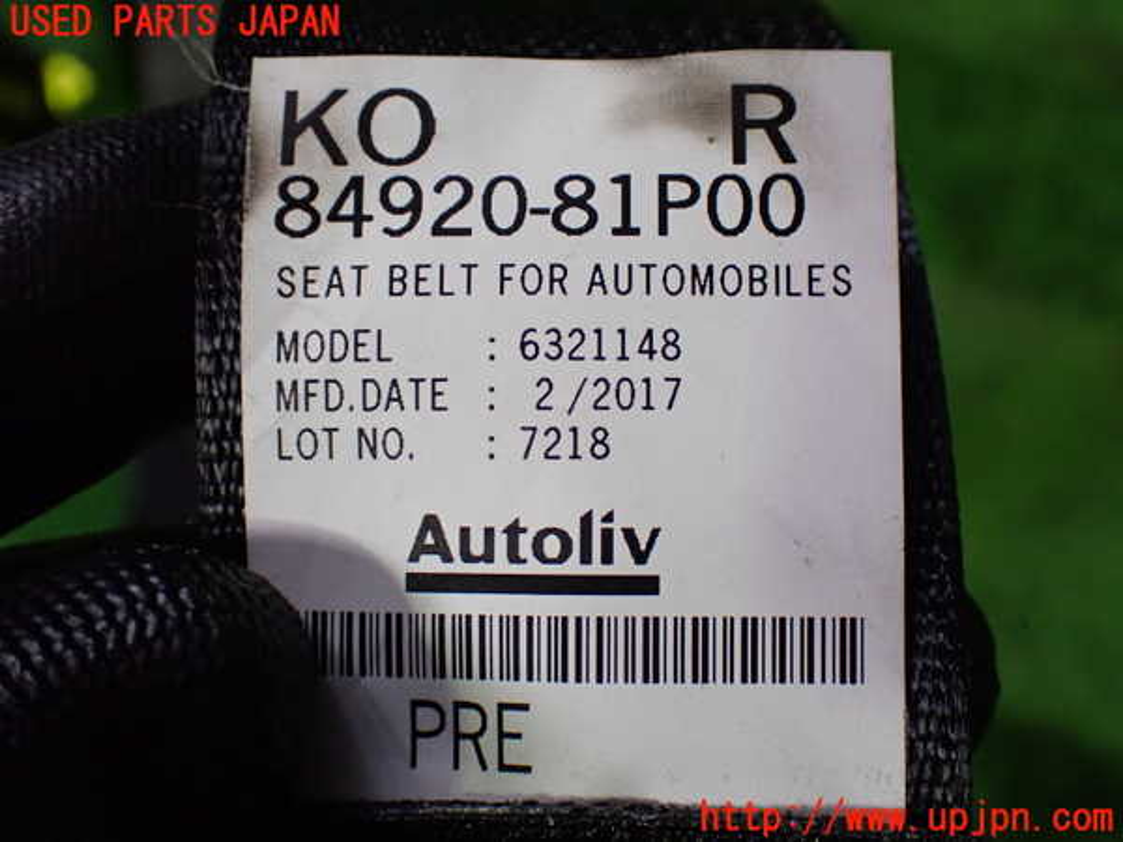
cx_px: 562
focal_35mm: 41
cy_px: 421
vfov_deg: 35.1
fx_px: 1330
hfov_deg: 45.8
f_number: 2.8
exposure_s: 1/160
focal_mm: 7.31
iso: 800
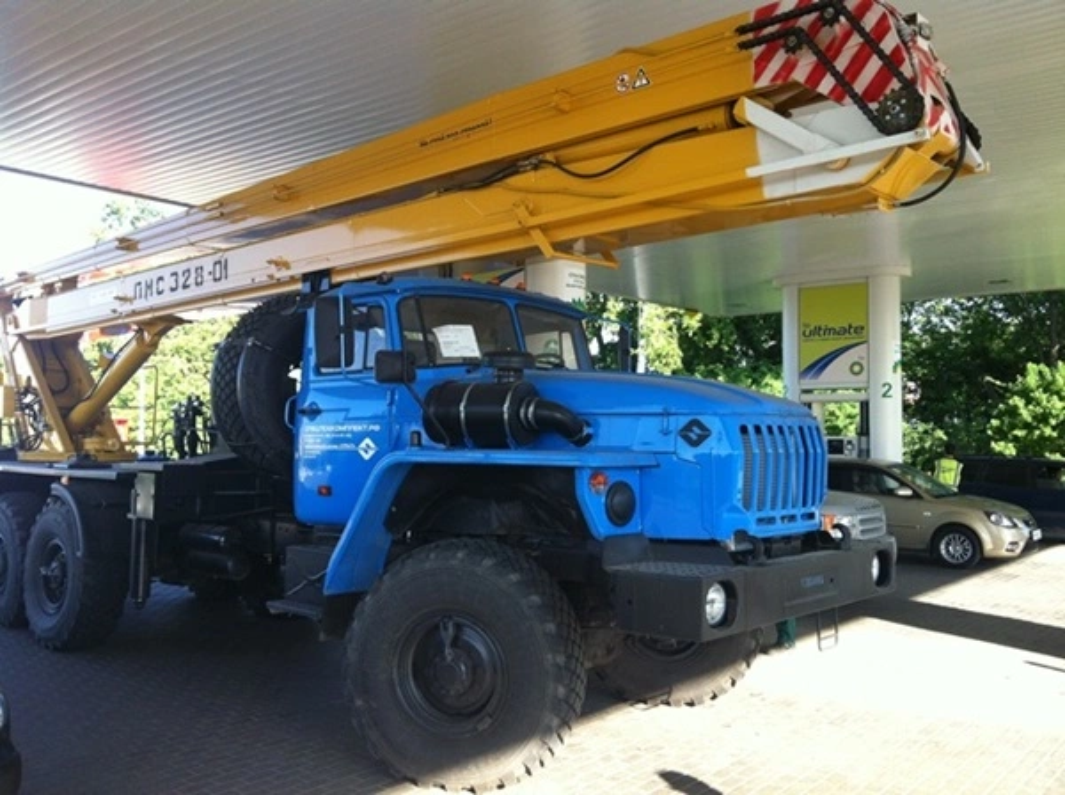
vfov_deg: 40.6
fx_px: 1075
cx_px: 532
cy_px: 398
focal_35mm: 35
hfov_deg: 52.7
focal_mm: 3.85
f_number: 2.8
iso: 80
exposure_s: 1/148
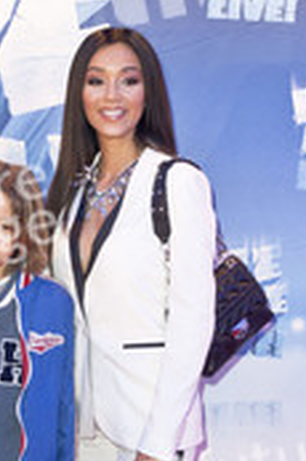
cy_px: 362
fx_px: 1124
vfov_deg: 22.8
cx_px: -1
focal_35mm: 88
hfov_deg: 15.2
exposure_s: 1/200
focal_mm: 38
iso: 1600
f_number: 5.6
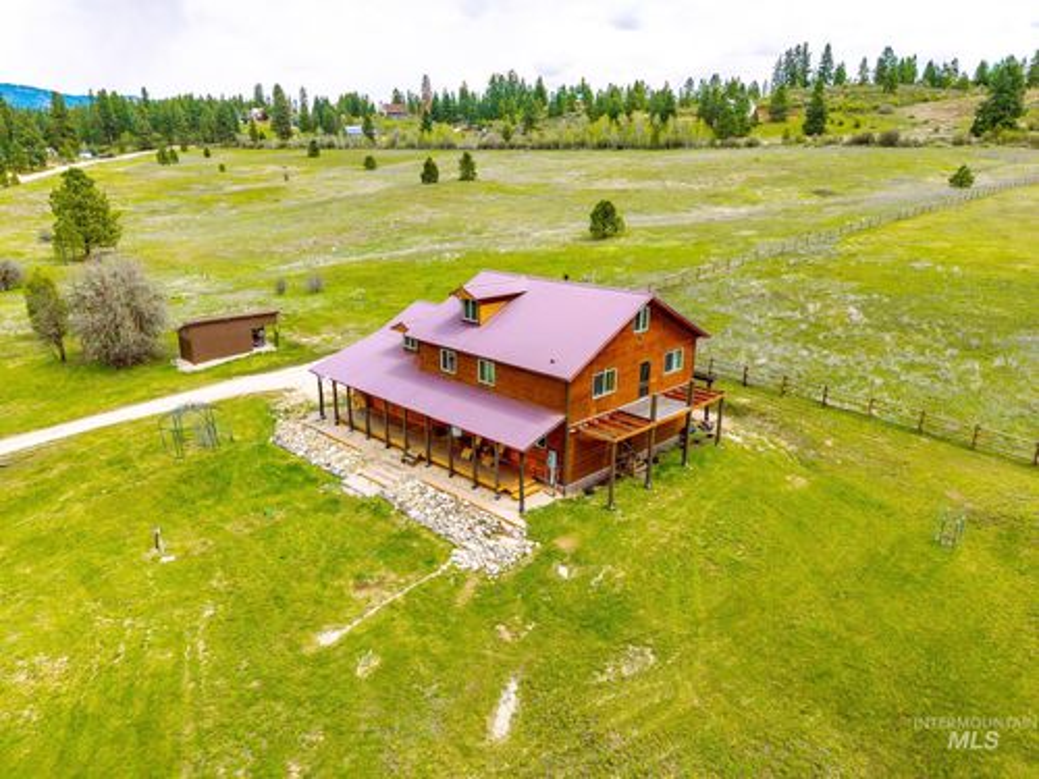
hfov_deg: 71.6
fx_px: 720
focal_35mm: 24
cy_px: 390
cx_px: 520
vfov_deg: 56.8
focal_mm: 8.67
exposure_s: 1/320
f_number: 1.8
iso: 100
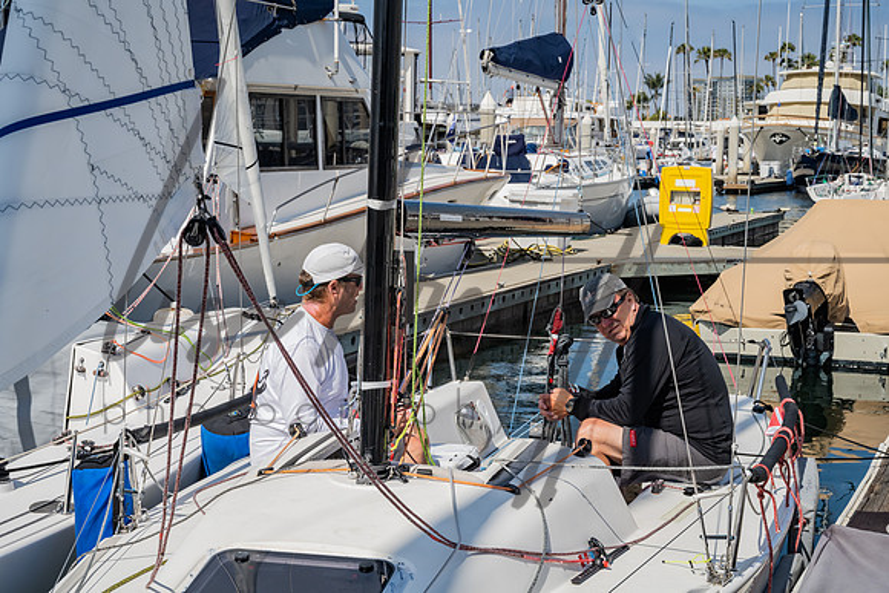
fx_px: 1433
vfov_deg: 23.4
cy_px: 296
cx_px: 444
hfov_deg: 34.5
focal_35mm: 58
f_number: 13
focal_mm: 58
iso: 640
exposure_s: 1/800
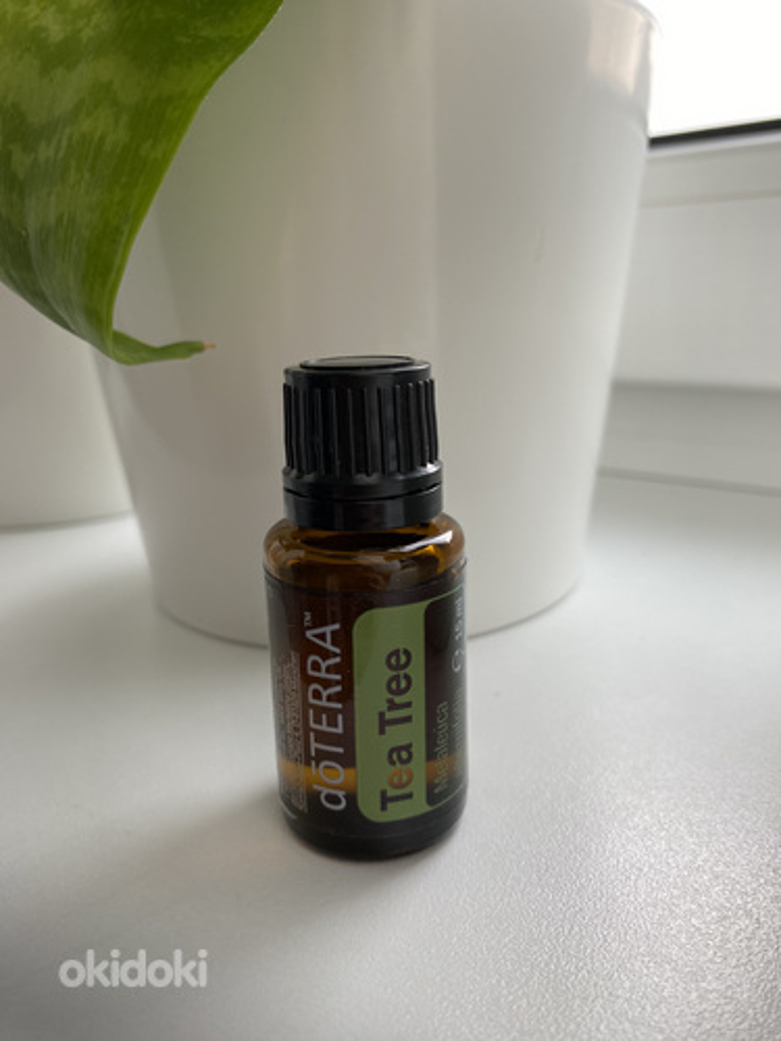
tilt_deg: -14.9
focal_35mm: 25
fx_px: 752
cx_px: 390
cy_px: 520
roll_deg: +3.0
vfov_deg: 69.4
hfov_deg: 54.9
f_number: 1.8
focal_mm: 4.25
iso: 50
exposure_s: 1/121
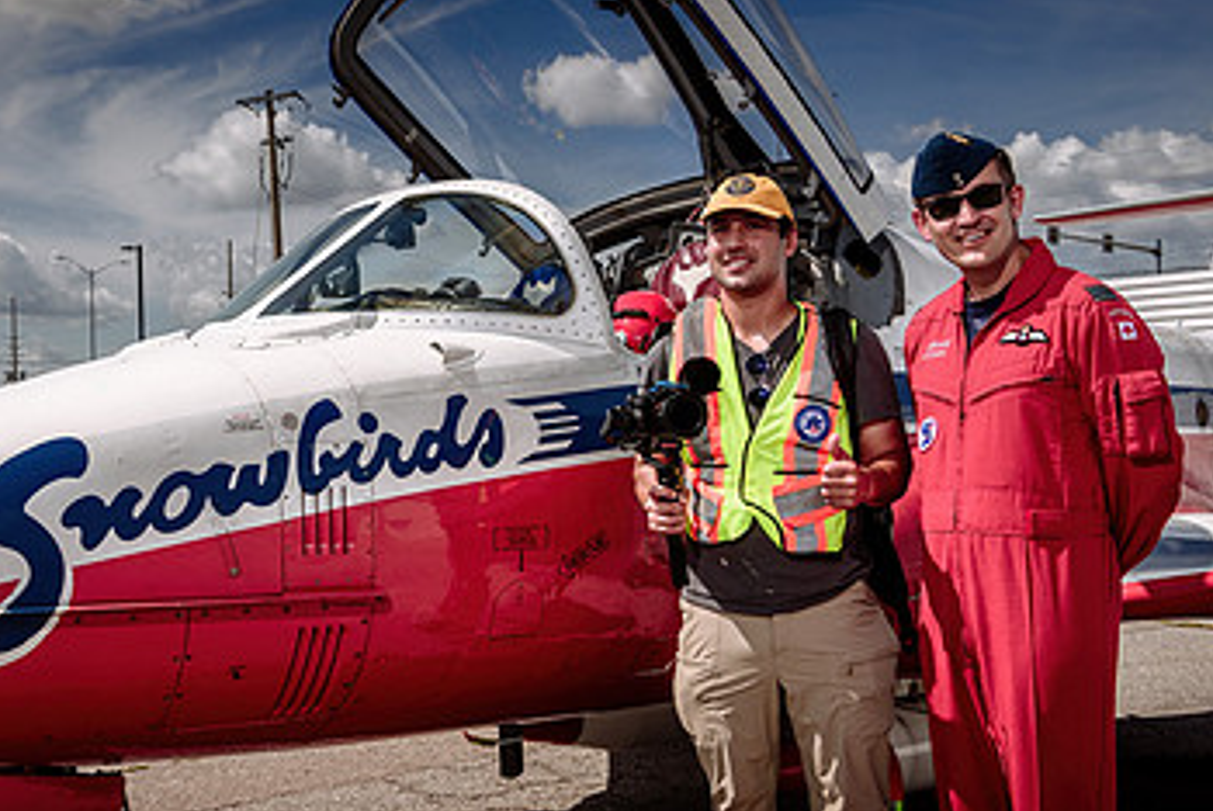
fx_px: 1619
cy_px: 486
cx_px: 328
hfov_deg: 40.1
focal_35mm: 48
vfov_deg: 28.1
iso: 64
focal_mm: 28
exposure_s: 1/250
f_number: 7.1
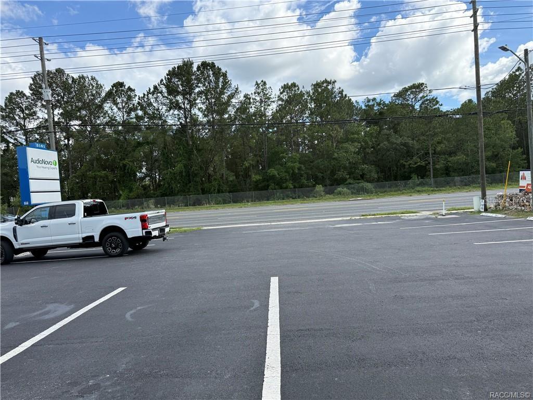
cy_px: 200
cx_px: 266
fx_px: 370
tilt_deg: -0.8
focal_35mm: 24
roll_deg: +5.3
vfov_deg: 56.8
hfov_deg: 71.6
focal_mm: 6.76
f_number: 1.78
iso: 100
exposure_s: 1/3021
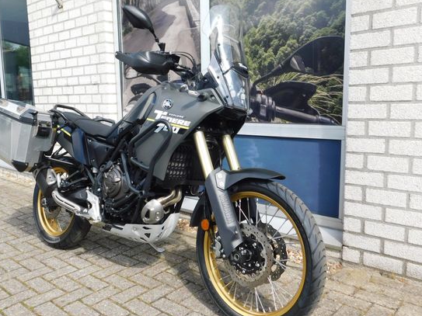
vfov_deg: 42.9
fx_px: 402
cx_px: 180
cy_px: 158
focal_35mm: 33
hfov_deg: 55.1
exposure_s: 1/320
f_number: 3.2
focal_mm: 4.9
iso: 125
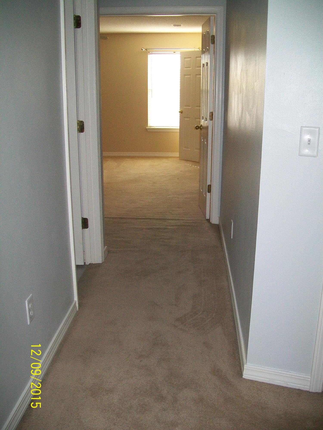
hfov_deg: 41.8
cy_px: 215
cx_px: 162
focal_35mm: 34
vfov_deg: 54.0
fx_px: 423
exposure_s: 1/125
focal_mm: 6.1
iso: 200
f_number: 2.7
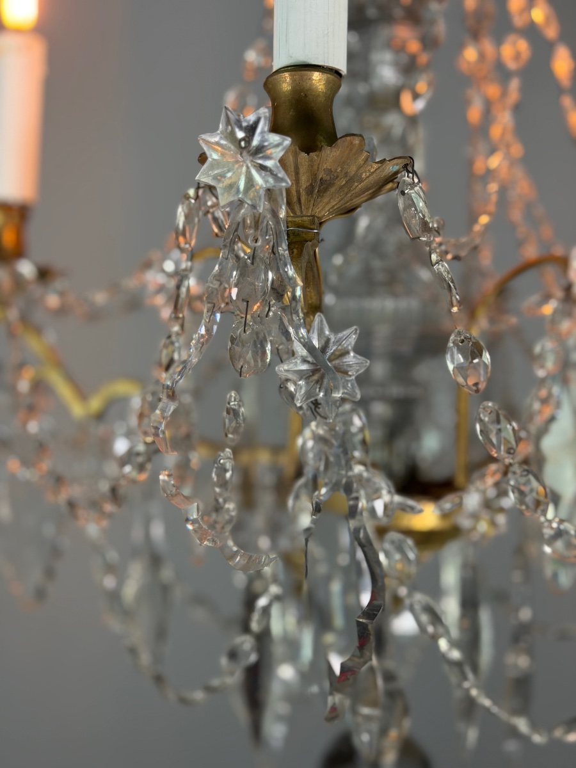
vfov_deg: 39.7
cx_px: 288
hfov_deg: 30.3
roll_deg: -1.1
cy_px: 384
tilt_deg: -1.3
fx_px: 1065
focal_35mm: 48
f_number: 1.78
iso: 125
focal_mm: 6.76
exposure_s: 1/100
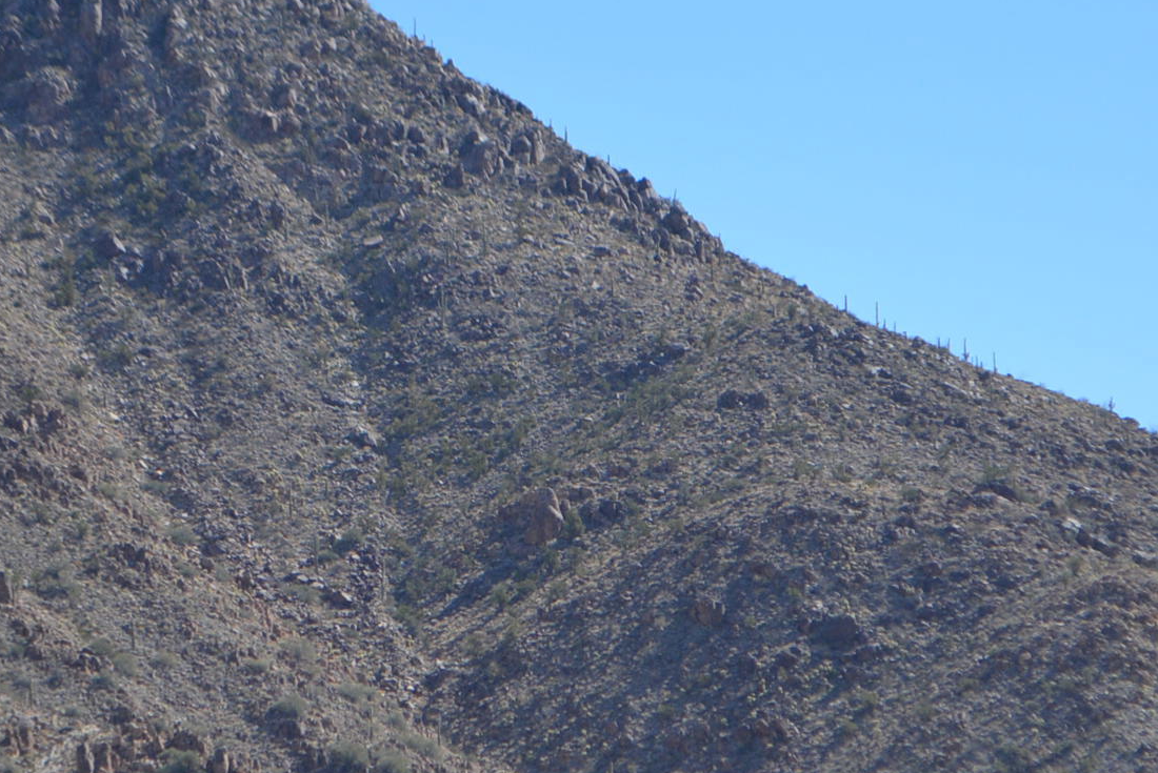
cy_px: 525
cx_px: 595
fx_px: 7221
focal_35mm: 224
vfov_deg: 6.1
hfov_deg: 9.2
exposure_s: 1/1600
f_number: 6.3
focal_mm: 55
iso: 400
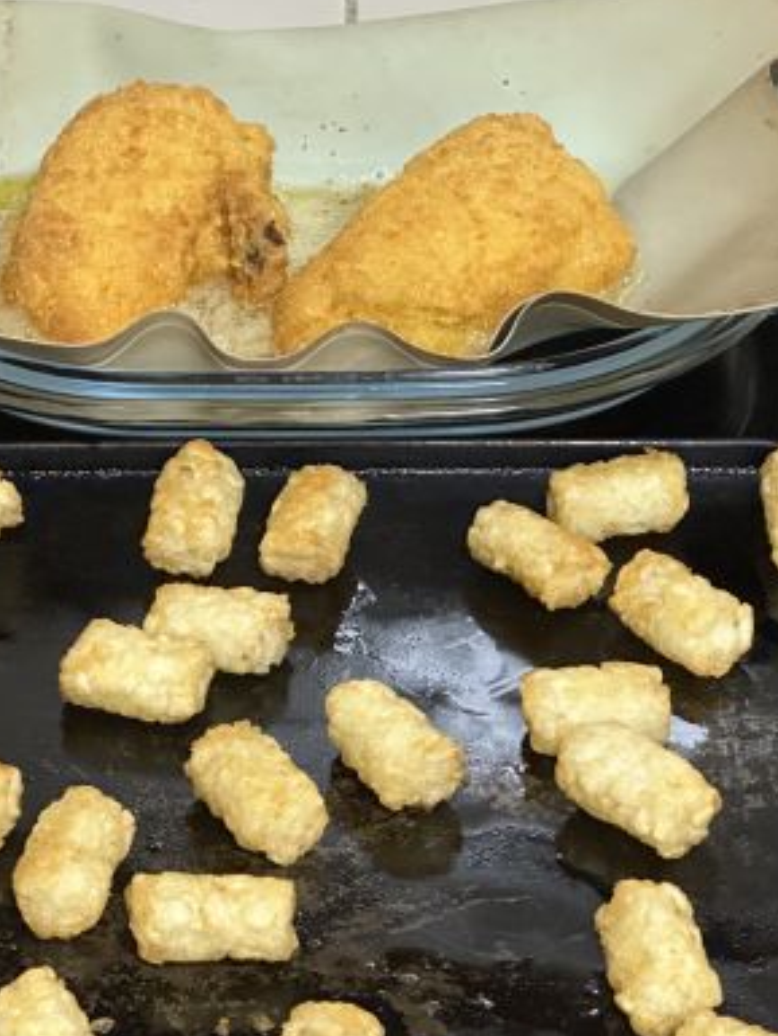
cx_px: 264
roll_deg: +2.1
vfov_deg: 16.4
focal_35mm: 120
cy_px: 546
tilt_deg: -37.5
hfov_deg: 12.3
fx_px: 3594
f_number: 2.8
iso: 1000
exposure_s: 1/34
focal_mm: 9
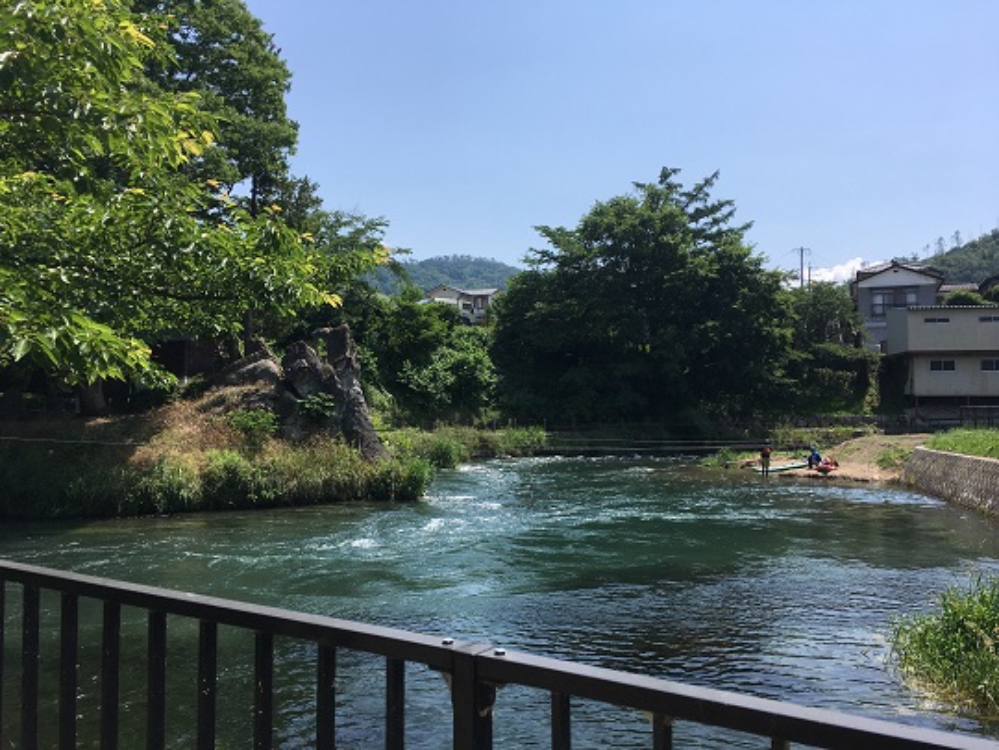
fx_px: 837
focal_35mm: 29
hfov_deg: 61.7
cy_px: 375
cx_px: 500
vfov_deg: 48.2
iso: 25
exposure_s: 1/1789
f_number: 2.2
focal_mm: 4.15
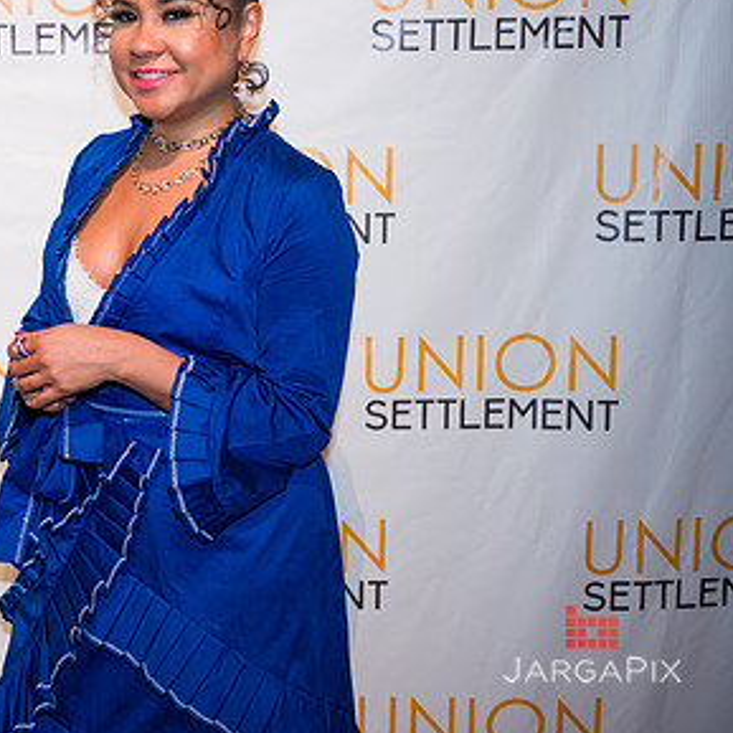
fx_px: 1797
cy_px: 249
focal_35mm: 75
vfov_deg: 23.0
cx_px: 10
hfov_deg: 22.2
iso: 640
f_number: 3.2
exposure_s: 1/200
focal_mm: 44
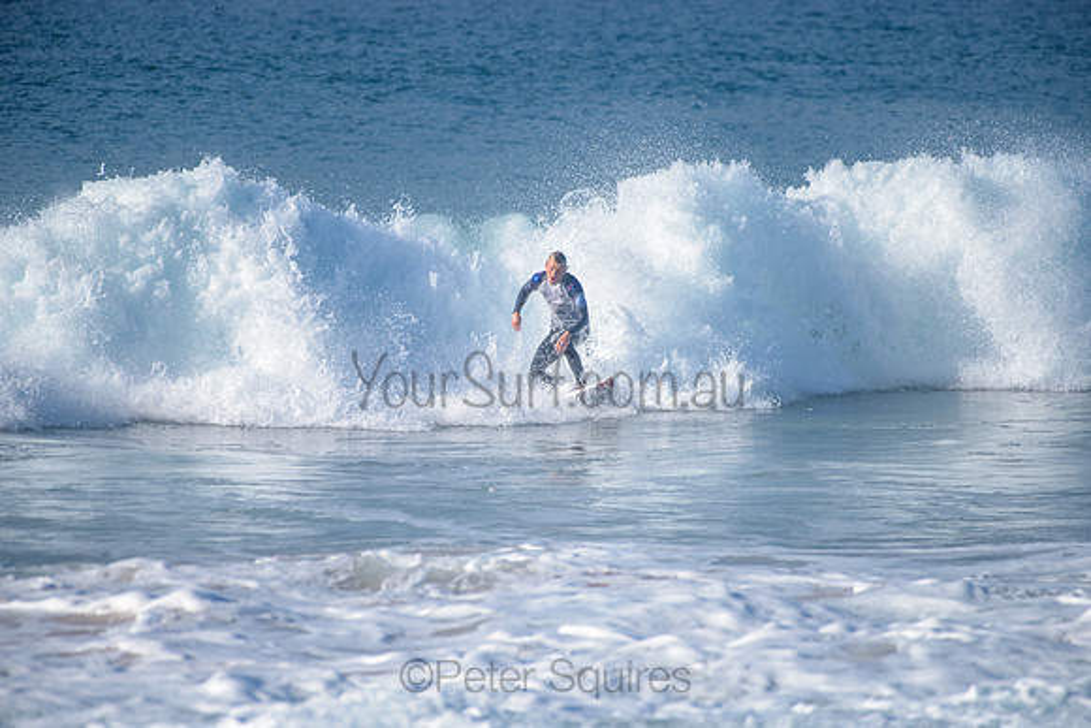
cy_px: 364
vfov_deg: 2.7
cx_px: 546
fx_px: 15604
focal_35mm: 515
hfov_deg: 4.0
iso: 400
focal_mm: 500
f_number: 5.6
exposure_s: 1/2000
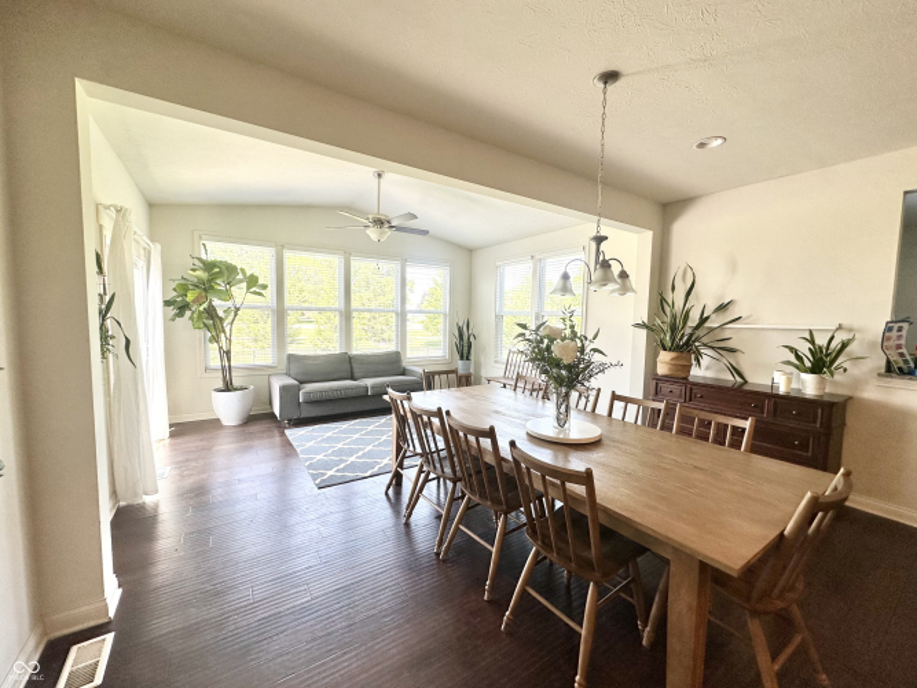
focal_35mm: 14
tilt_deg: -4.2
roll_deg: -1.3
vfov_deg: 85.7
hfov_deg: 102.1
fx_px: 371
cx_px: 458
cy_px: 344
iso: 64
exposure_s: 1/120
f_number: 2.2
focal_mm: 2.22
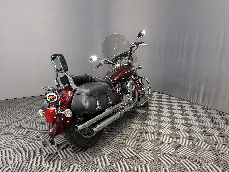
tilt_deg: -13.7
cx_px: 114
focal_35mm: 24
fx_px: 159
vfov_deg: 56.8
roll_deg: +0.5
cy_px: 86
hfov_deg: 71.6
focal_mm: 6.76
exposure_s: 1/60
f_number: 1.78
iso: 320
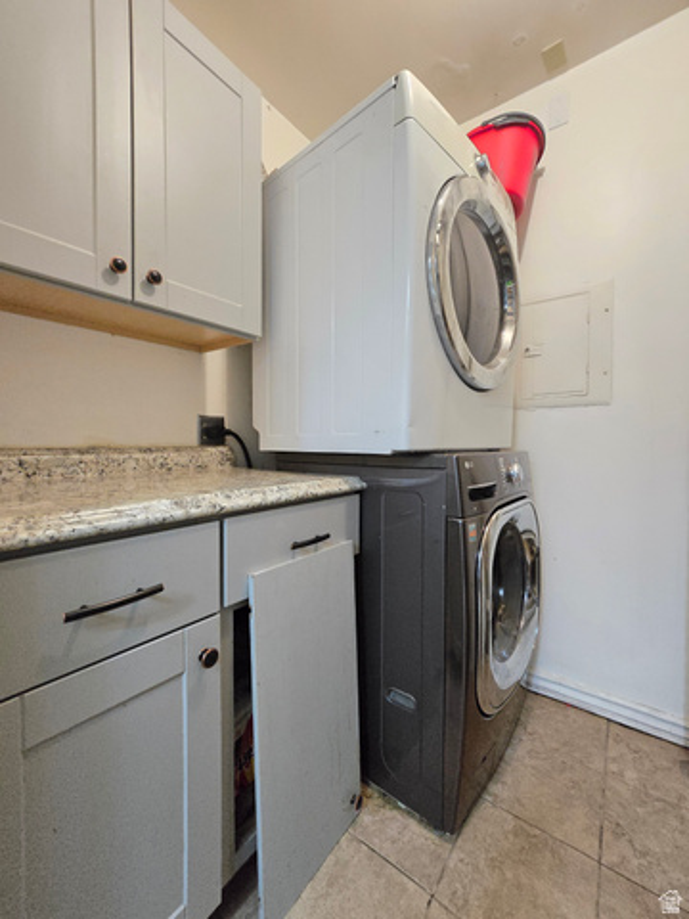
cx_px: 344
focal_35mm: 13
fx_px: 345
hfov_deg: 89.9
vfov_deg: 106.2
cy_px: 460
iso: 1600
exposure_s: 1/60
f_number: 2.2
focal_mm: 2.2
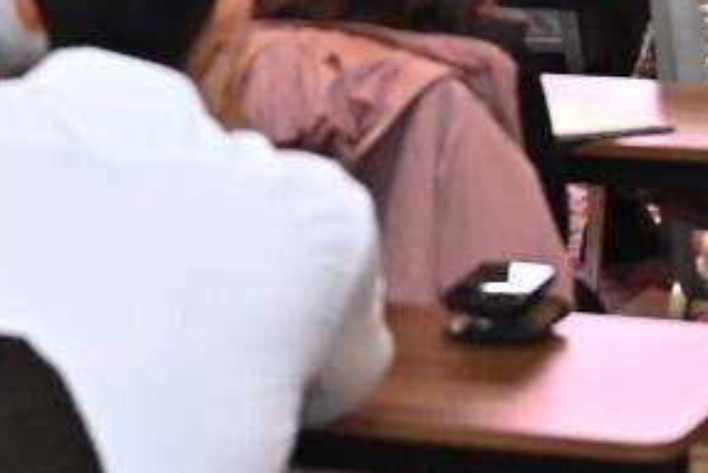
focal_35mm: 215
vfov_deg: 6.2
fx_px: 4230
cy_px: -594
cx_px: 111
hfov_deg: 9.5
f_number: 2.8
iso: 1250
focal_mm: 38
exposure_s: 1/100
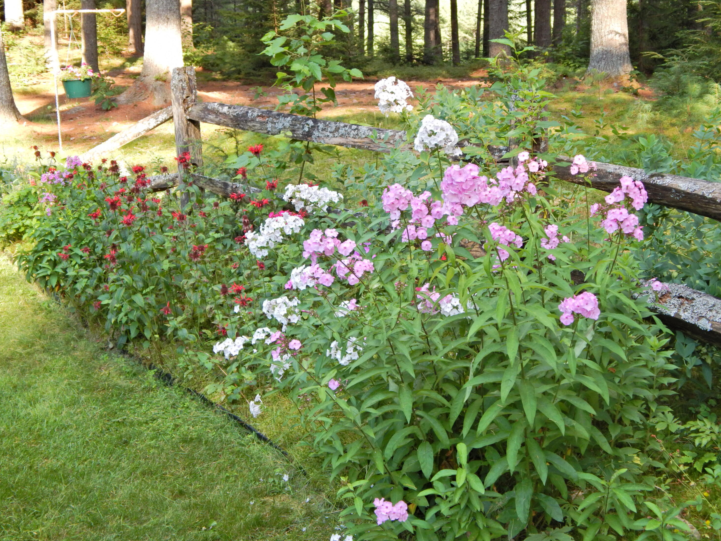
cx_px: 361
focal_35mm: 50
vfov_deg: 29.1
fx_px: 1041
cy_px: 274
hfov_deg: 38.2
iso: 125
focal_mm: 8.6
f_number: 3.7
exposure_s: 1/100
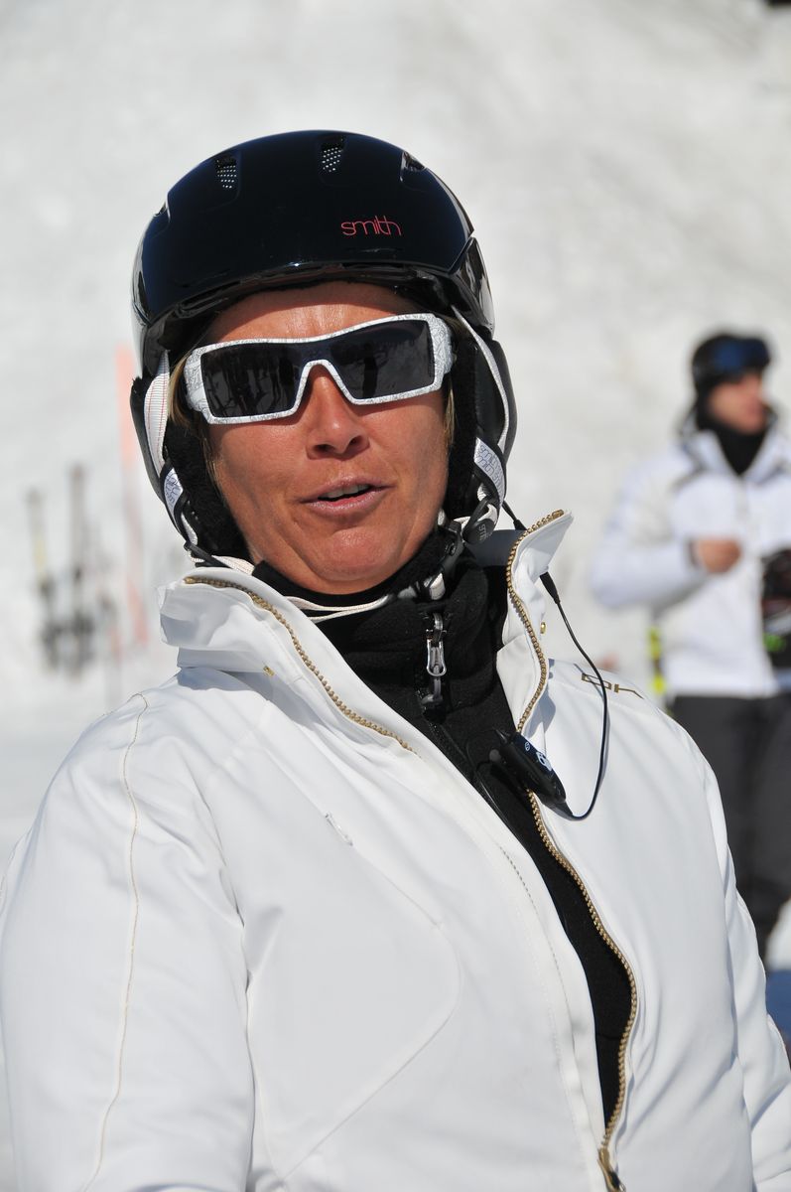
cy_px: 596
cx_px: 396
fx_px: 4708
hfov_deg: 9.6
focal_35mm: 142
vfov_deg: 14.4
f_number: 6.3
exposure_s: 1/2500
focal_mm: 95
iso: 200
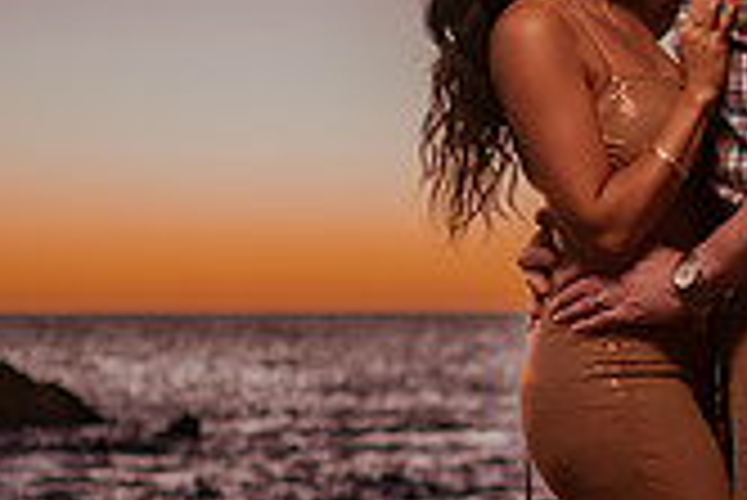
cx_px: 1053
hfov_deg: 15.3
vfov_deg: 10.9
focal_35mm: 126
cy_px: 351
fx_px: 2617
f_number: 1.8
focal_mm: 35
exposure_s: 1/200
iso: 400
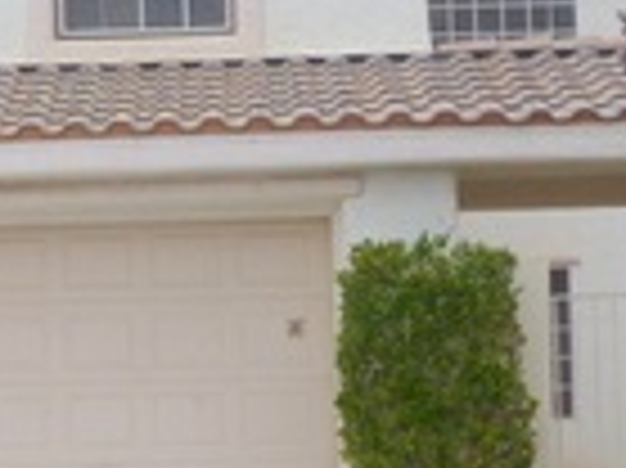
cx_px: 104
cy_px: 189
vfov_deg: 11.6
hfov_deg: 15.4
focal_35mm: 127
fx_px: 2295
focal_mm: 9
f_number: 4.4
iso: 100
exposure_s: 1/60
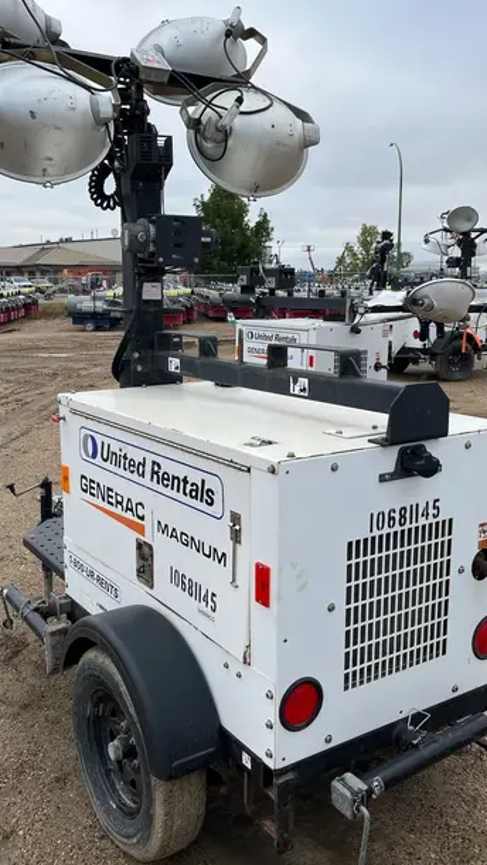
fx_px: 780
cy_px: 416
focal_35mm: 34
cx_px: 214
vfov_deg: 58.0
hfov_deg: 34.6
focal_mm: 5.1
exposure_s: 1/975
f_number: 1.6
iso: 50
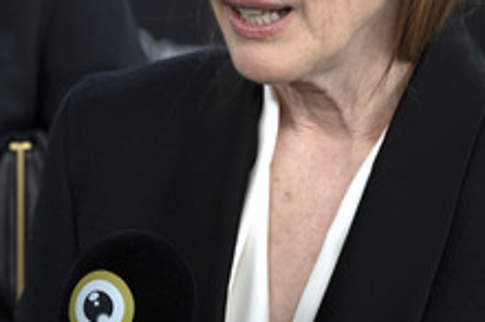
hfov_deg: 8.3
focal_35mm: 248
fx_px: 3336
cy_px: 26
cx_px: 180
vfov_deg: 5.5
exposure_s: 1/500
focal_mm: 121
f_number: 6.3
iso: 2000
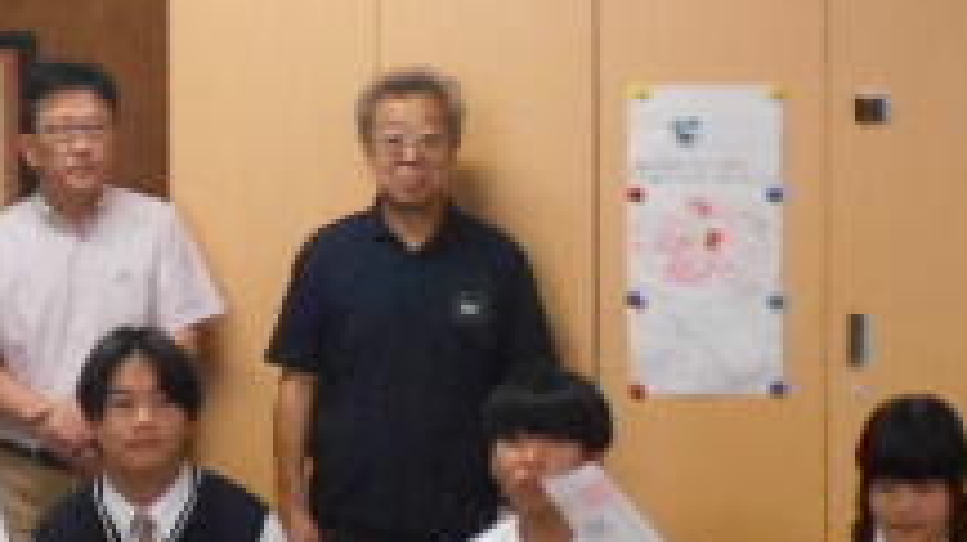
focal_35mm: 110
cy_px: 242
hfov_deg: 19.3
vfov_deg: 11.0
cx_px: 246
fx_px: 2818
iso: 800
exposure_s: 1/125
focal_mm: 5.8
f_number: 3.6
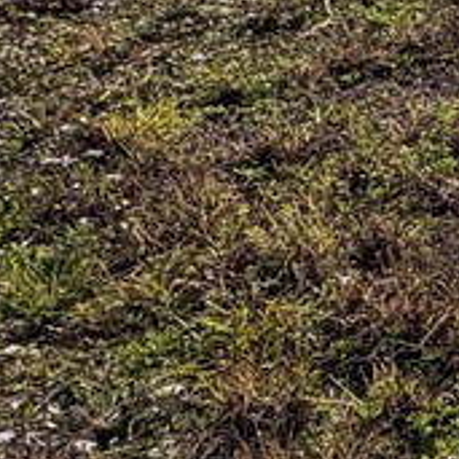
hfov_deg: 10.0
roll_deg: +0.3
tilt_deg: -8.6
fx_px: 1740
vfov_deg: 14.0
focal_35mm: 116
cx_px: 1474
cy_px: -247
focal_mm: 2.22
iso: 25
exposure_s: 1/1745
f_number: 2.2
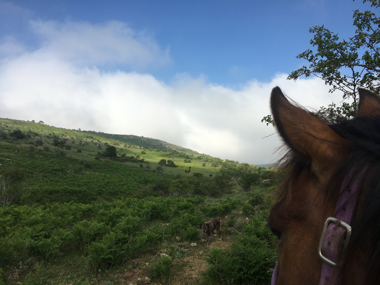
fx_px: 318
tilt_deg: +0.6
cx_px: 190
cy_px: 142
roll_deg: -1.6
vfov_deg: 48.2
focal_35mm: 29
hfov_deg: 61.7
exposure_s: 1/1923
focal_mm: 4.15
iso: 25
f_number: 2.2
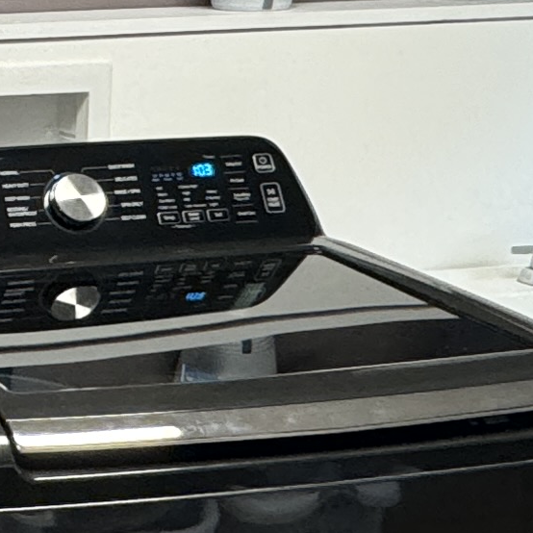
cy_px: 222
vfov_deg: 19.3
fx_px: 1568
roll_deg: +1.4
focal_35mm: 90
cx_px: -318
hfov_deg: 17.0
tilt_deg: -11.9
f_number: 2.2
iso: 250
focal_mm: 2.22
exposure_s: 1/120
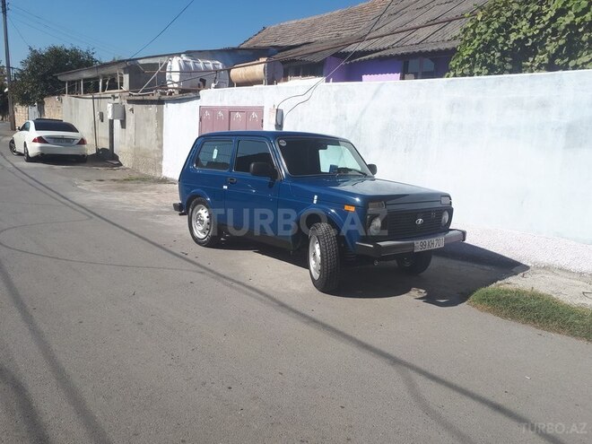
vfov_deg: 51.4
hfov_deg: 65.3
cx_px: 296
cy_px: 222
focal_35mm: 27
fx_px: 462
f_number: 1.9
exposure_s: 1/1524
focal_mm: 3.6
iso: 40
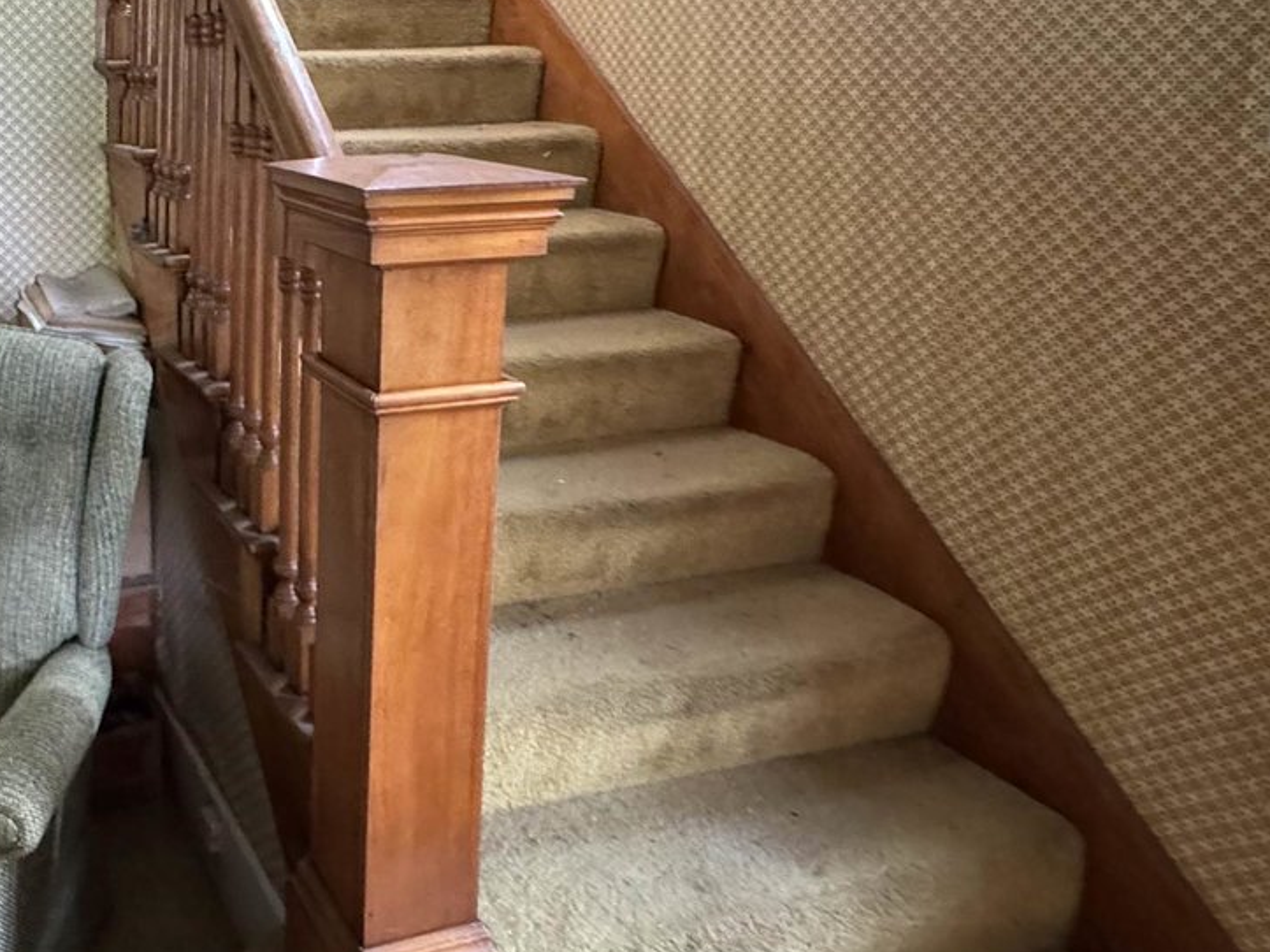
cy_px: 202
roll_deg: -0.7
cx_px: 118
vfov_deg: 43.5
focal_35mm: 31
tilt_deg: -5.8
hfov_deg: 51.3
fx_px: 1137
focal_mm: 2.22
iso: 1250
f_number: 2.2
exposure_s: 1/55
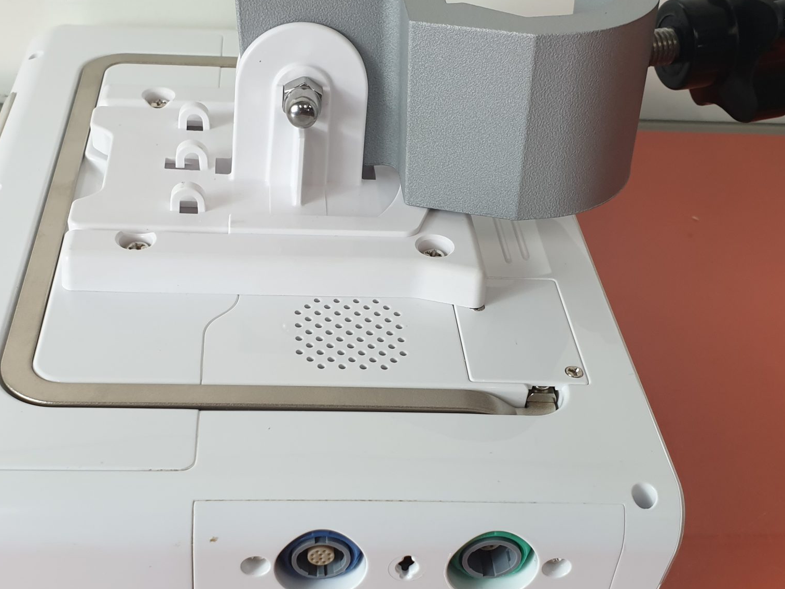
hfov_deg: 42.8
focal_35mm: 44
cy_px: 350
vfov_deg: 32.8
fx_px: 998
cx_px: 327
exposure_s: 1/50
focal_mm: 4.3
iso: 125
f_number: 2.4
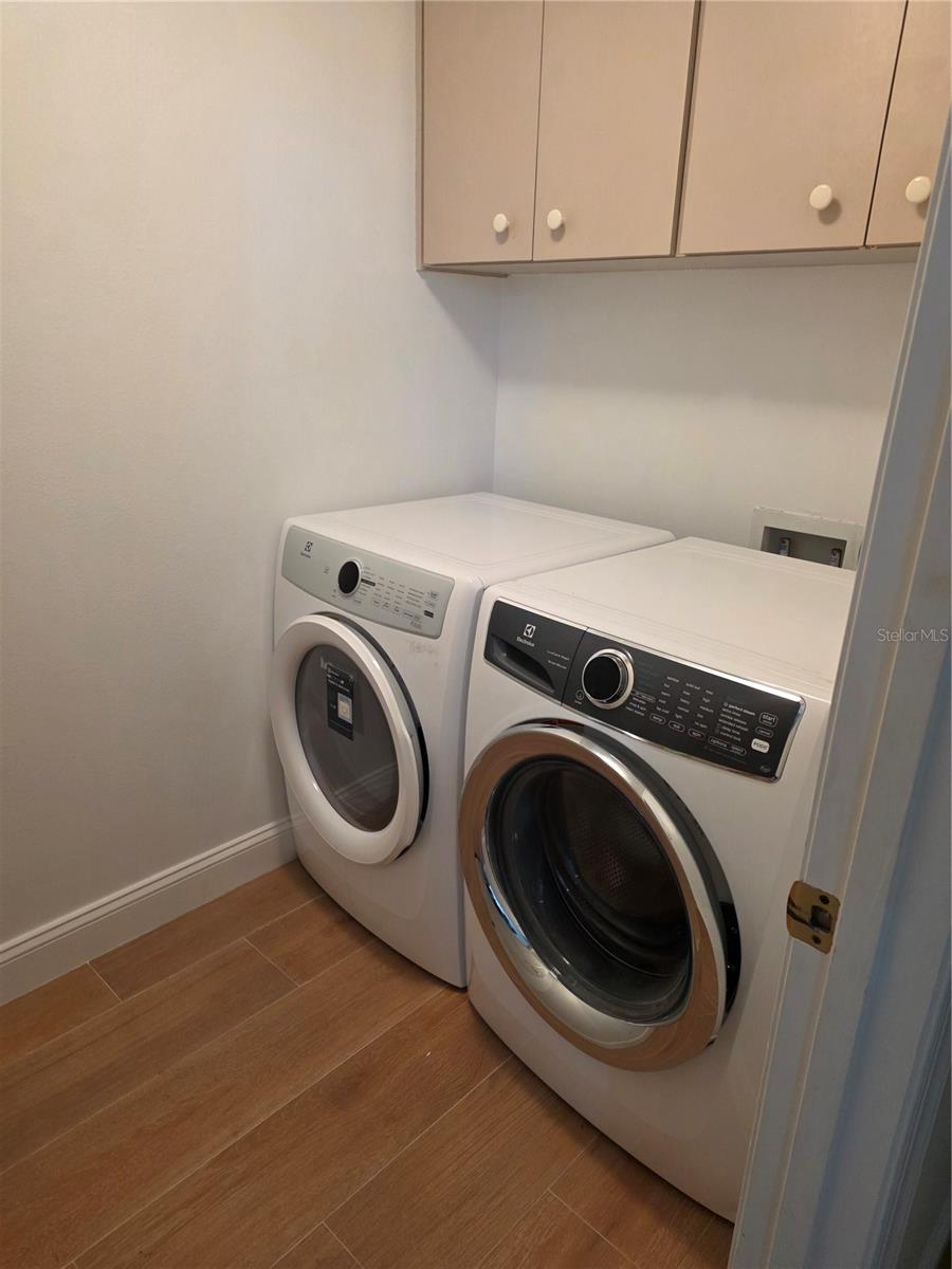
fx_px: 843
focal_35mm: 23
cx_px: 476
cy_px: 634
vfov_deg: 73.9
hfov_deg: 58.9
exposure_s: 1/120
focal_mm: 6.25
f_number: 1.7
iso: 320
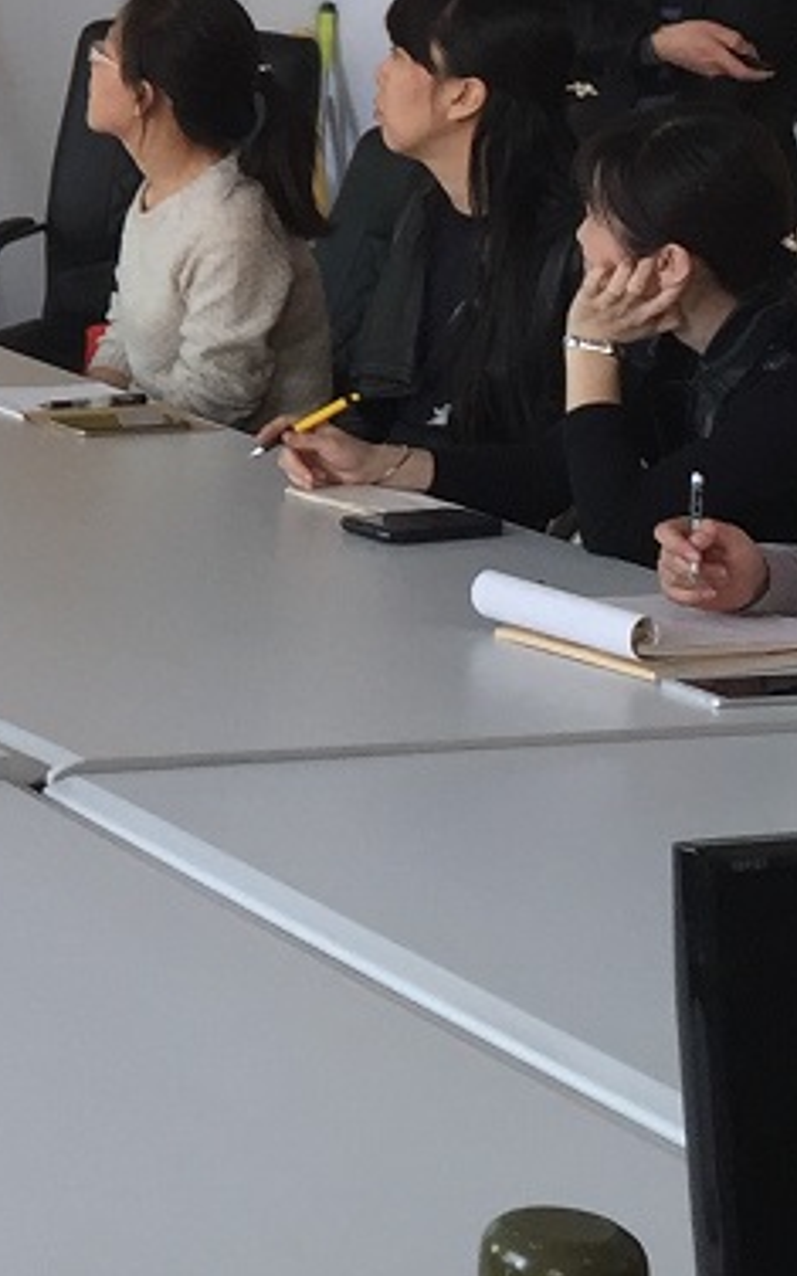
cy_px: 76
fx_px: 3788
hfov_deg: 11.2
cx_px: -634
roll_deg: -1.0
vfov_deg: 18.7
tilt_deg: -4.5
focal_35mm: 109
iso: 32
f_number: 2.2
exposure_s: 1/50
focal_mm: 4.15
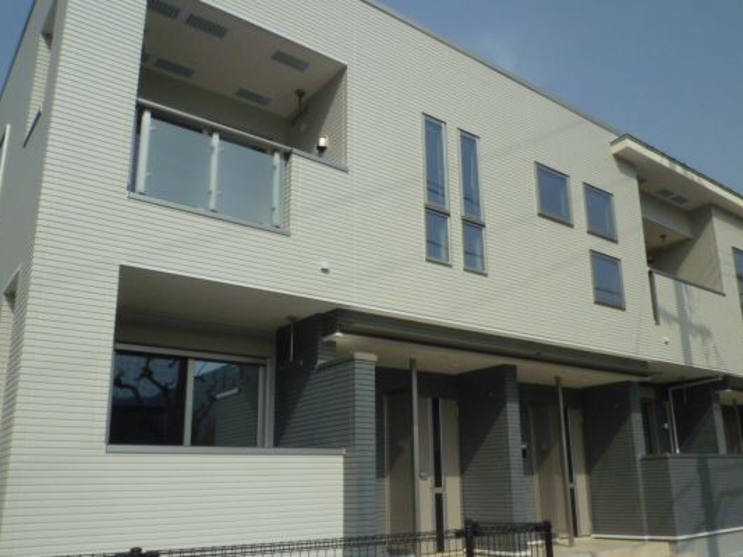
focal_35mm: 30
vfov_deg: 46.7
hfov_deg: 59.7
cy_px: 312
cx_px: 425
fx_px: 644
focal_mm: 4.4
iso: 200
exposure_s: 1/800
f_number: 7.1
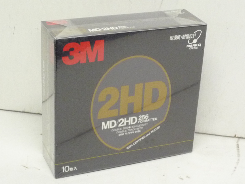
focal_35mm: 90
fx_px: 637
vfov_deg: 16.4
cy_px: 92
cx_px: 122
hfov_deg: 21.8
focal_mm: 8.8
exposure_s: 1/13
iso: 400
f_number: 4.3
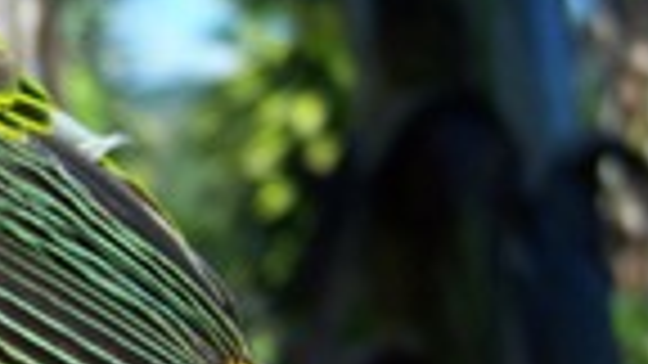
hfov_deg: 18.1
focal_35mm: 111
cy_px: 261
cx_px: -176
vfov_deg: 10.9
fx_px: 1907
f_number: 2.8
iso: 80
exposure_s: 1/750
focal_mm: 6.3
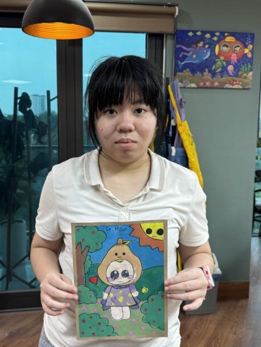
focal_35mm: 39
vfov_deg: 47.8
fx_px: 392
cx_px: 105
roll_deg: +0.0
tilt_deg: -7.3
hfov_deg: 36.7
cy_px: 181
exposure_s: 1/100
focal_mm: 6.76
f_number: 1.78
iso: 125
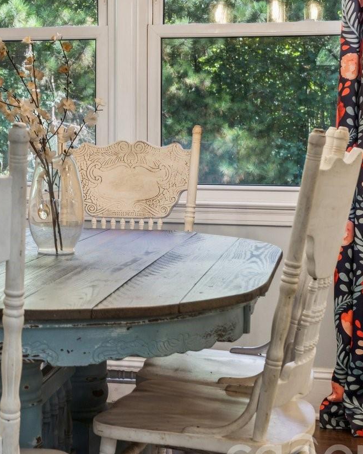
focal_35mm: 84
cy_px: 125
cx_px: -7
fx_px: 1128
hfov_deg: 17.8
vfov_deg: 22.6
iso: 160
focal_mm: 36
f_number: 7.1
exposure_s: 1/15
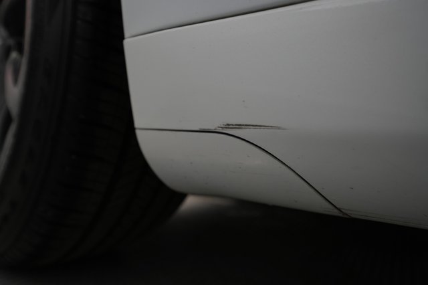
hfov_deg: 65.5
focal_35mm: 28
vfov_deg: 46.4
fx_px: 333
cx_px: 214
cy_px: 142
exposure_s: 1/100
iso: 1000
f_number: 5
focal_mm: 28
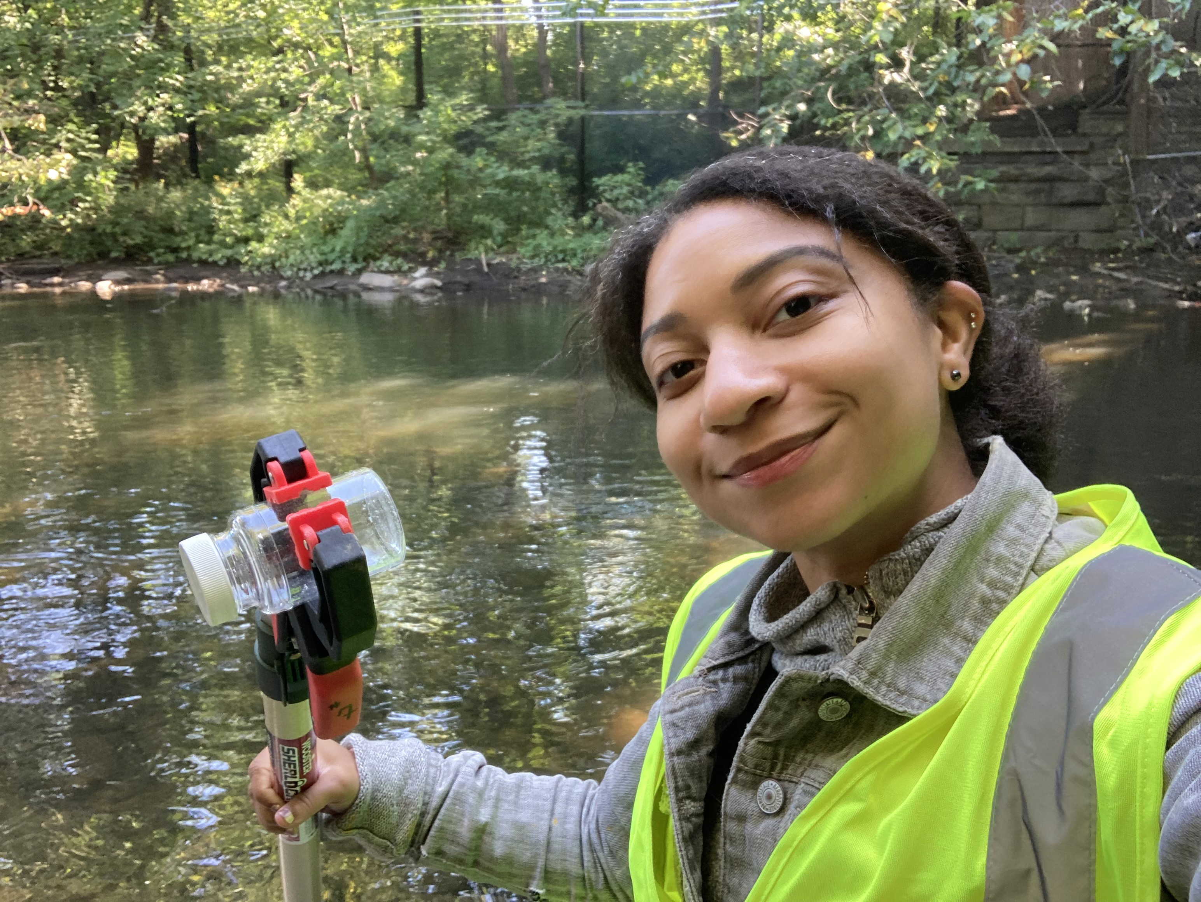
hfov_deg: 56.8
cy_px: 451
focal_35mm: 32
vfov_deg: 44.2
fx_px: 1111
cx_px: 600
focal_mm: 2.87
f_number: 2.2
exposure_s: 1/60
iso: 100
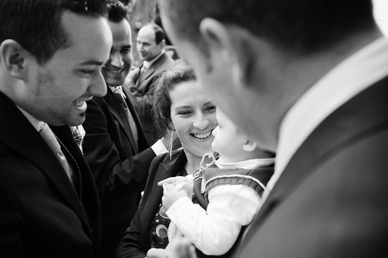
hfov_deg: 53.2
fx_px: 388
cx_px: 194
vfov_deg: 36.8
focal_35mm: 36
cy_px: 129
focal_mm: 36
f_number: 4
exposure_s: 1/640
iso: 800
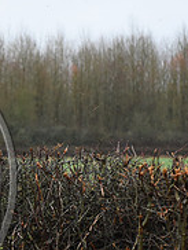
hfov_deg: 4.8
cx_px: -140
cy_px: 161
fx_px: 2211
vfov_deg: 6.5
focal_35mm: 306
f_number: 4
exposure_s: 1/1250
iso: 2500
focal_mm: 100
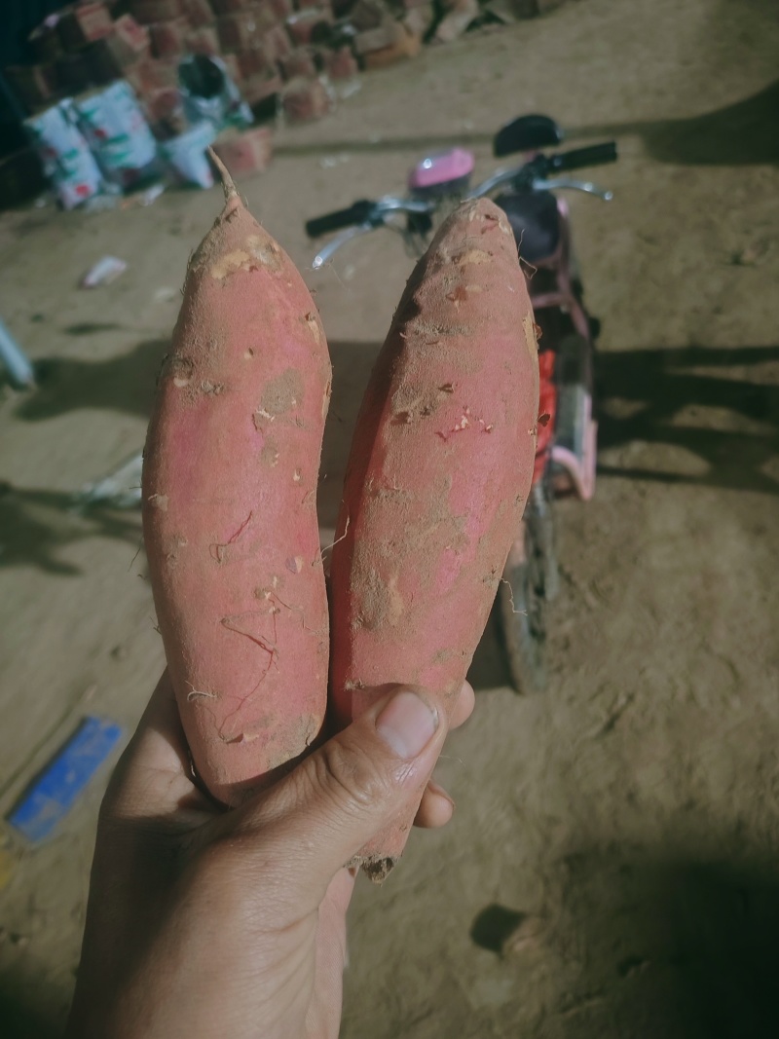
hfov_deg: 58.9
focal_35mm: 23
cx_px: 390
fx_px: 690
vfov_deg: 73.9
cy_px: 520
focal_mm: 5.25
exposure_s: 1/25
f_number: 1.8
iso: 2500
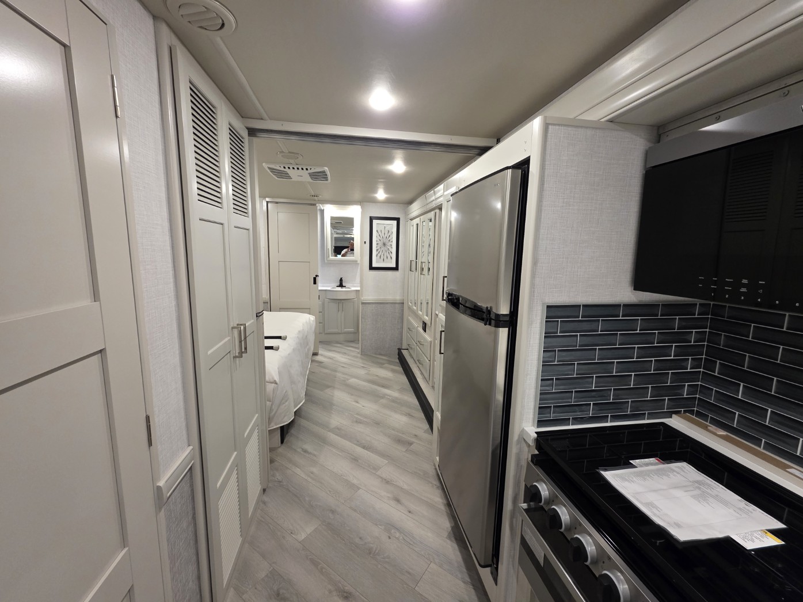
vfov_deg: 89.9
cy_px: 301
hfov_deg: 106.2
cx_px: 402
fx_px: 302
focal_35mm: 13
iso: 500
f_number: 1.9
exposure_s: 1/60
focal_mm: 2.2
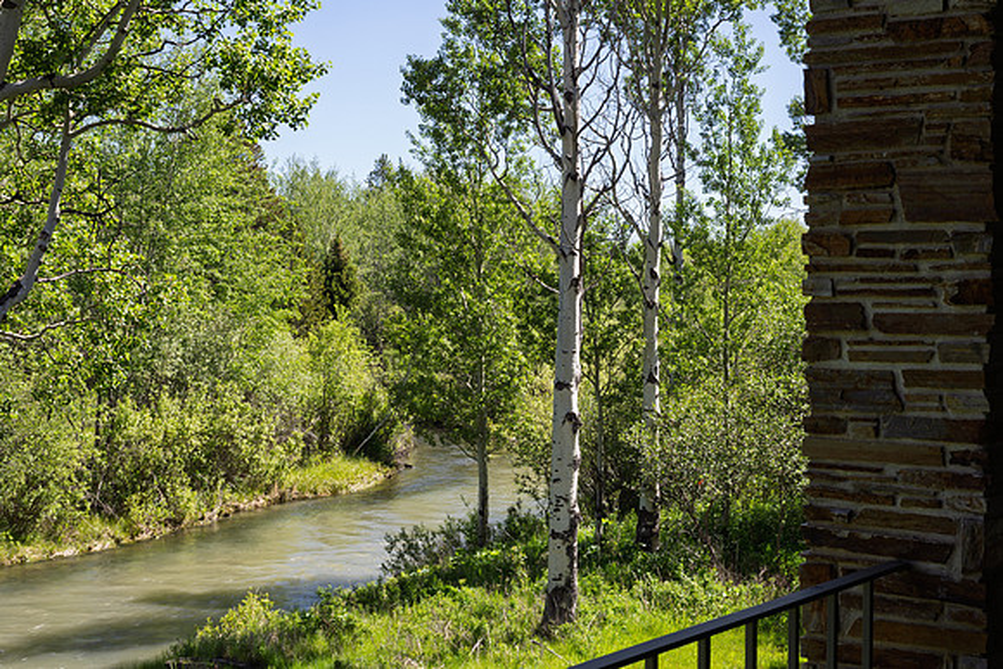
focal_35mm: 56
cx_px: 502
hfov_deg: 35.6
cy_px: 334
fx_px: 1561
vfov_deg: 24.2
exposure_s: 1/15
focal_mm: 56
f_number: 22
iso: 100
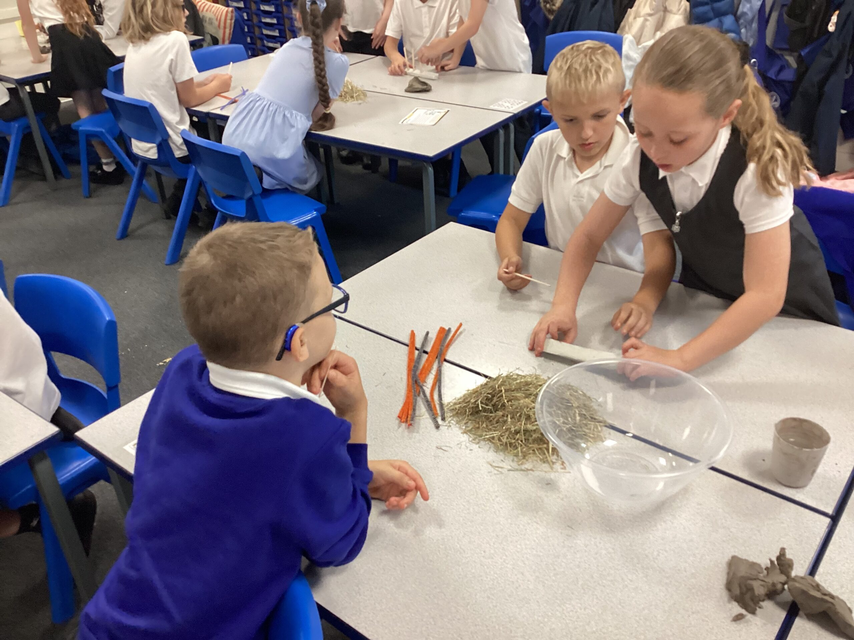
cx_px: 427
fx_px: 765
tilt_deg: -31.0
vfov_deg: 45.4
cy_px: 320
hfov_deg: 58.4
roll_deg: +3.1
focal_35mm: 31
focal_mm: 3.3
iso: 200
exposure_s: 1/60
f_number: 2.4
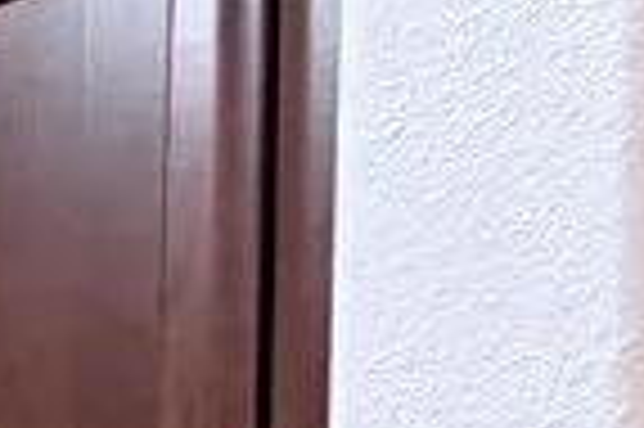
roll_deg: +0.1
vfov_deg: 6.6
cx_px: -1360
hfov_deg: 8.6
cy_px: 1144
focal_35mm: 194
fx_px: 3466
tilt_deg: -1.3
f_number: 1.6
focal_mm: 5.96
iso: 250
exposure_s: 1/120
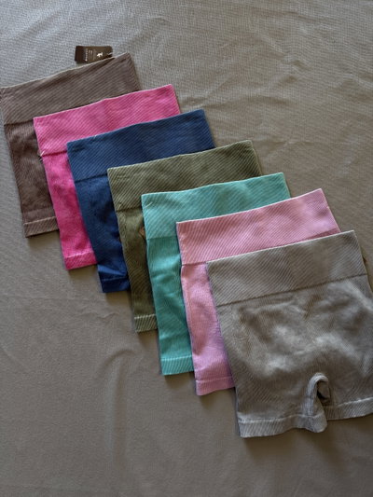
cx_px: 186
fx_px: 345
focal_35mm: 24
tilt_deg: -84.1
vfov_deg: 71.6
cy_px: 248
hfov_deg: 56.8
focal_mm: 6.76
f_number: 1.78
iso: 200
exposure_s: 1/121
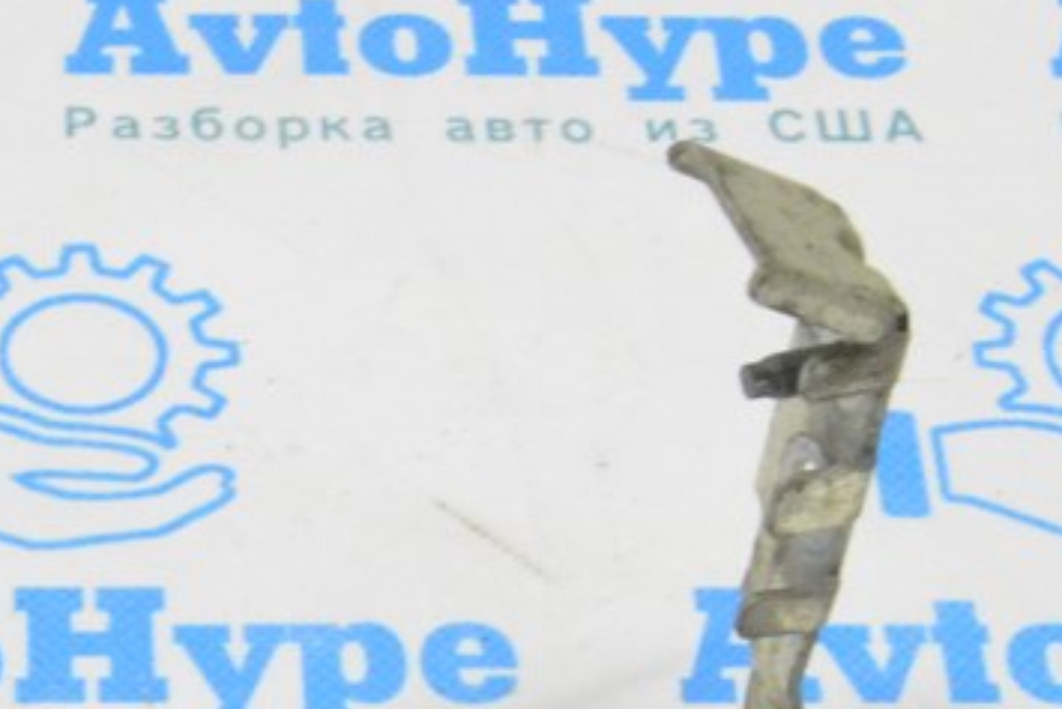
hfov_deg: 13.8
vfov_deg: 9.2
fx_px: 4338
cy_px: 914
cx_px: 63
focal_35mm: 147
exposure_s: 1/15
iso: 6400
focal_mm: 34
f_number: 20
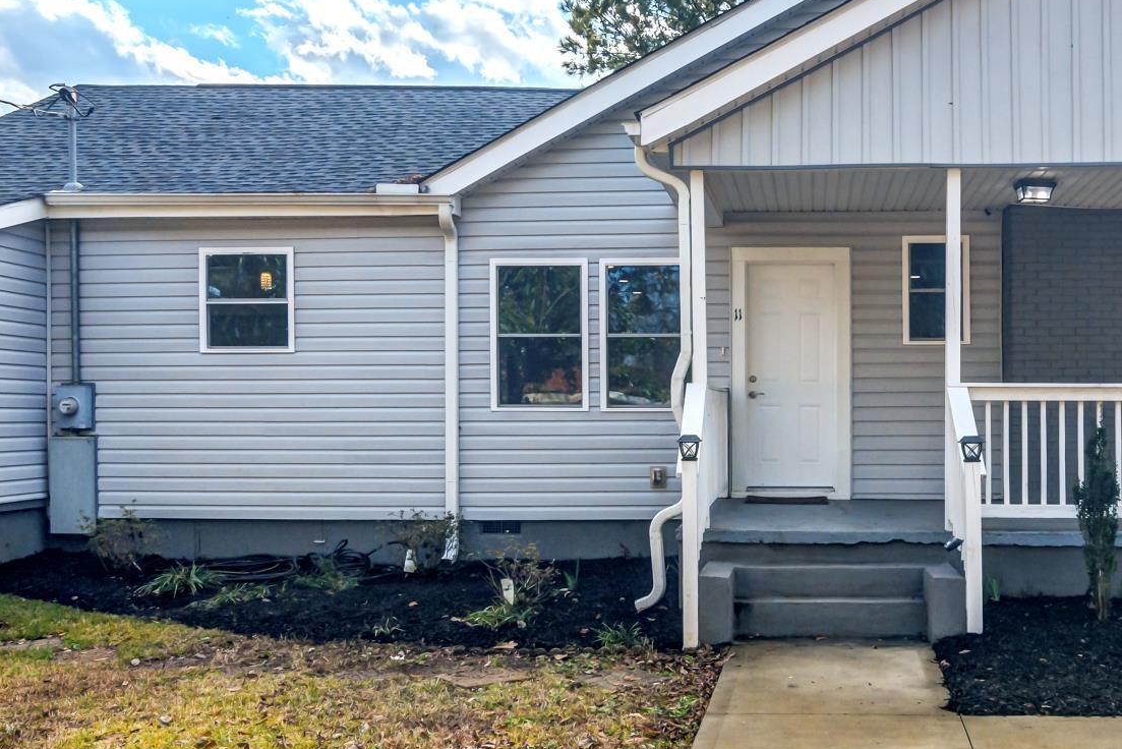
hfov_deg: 63.5
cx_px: 626
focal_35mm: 29
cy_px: 308
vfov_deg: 44.8
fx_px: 904
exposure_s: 1/400
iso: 200
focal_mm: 11
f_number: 7.1
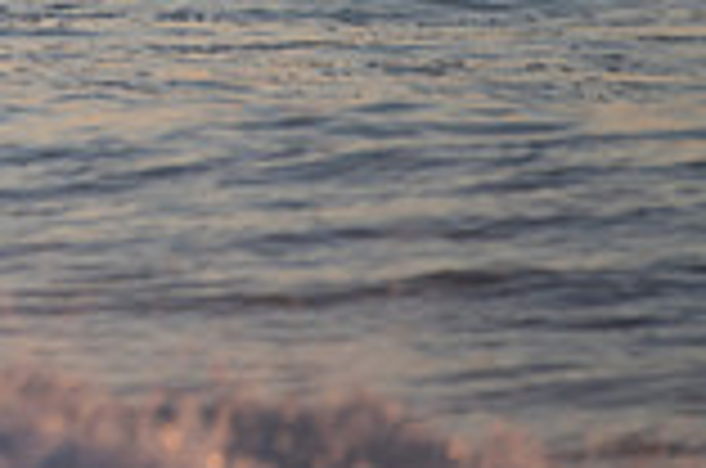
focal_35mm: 1846
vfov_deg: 0.7
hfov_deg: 1.1
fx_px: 36128
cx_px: -396
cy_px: -259
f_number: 5.6
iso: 320
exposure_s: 1/160
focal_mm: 500
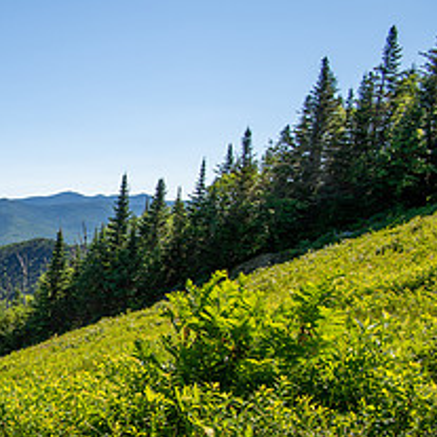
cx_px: -114
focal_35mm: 38
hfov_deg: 33.6
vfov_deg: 42.3
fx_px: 543
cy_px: 336
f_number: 5
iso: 100
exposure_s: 1/500
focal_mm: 16
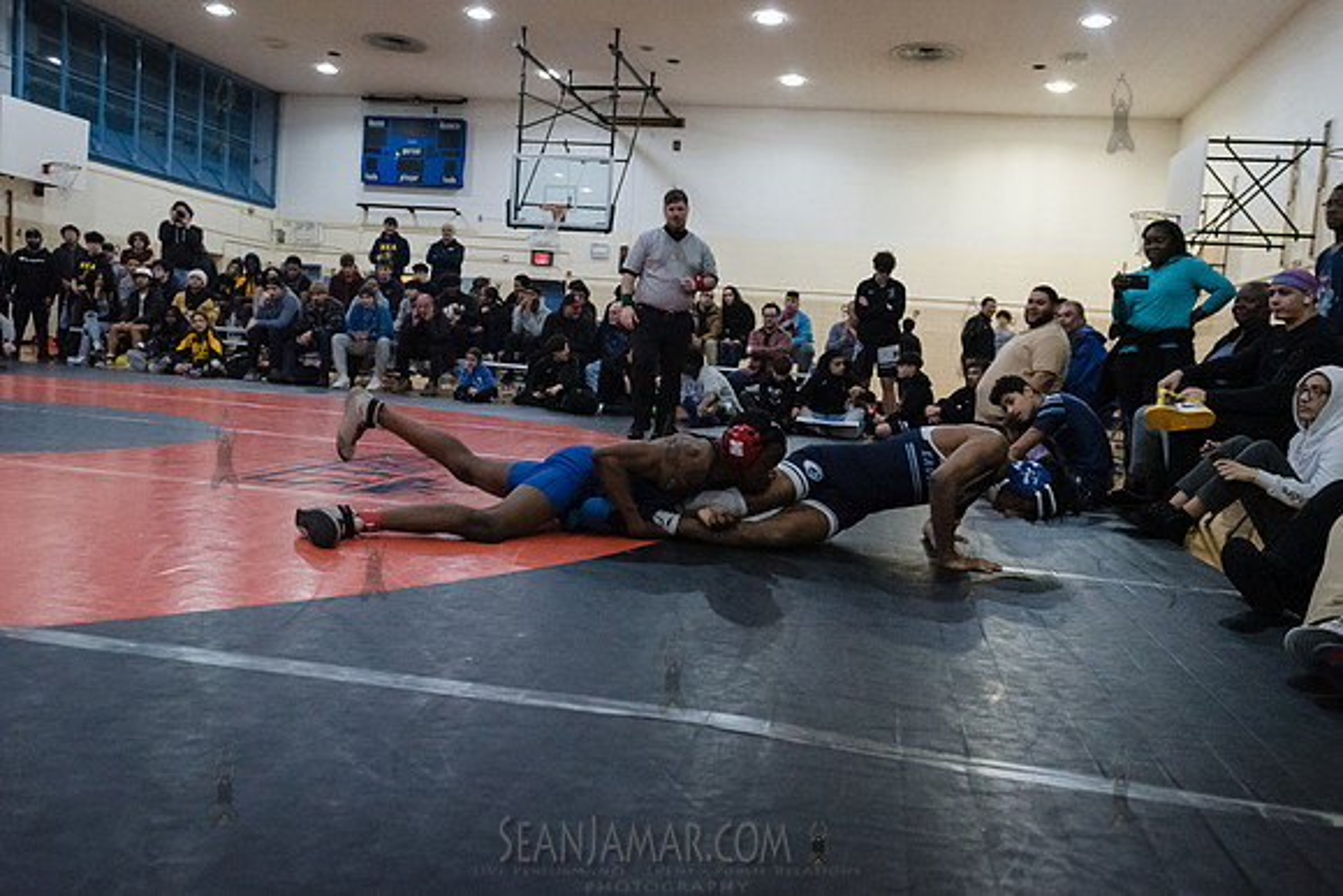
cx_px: 672
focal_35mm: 28
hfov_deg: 65.9
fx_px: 1036
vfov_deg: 46.8
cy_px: 448
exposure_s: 1/400
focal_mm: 24
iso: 8000
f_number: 3.2
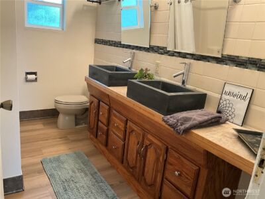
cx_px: 132
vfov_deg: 48.2
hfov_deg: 61.7
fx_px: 222
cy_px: 100
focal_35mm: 29
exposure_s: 1/60
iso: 125
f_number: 1.8
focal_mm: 3
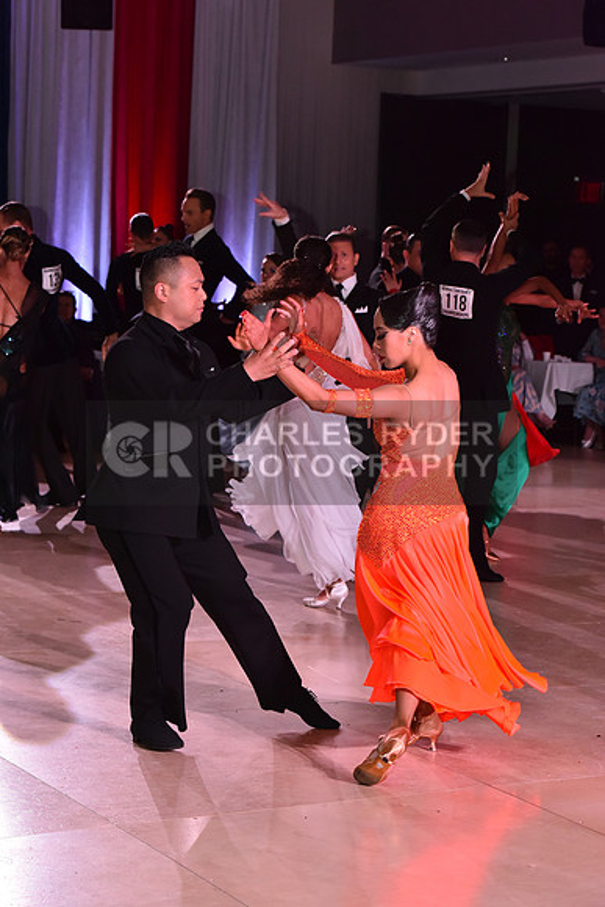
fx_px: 2166
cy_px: 454
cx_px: 302
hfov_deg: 15.9
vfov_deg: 23.6
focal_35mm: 86
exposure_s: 1/320
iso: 2500
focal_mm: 86
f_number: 7.1
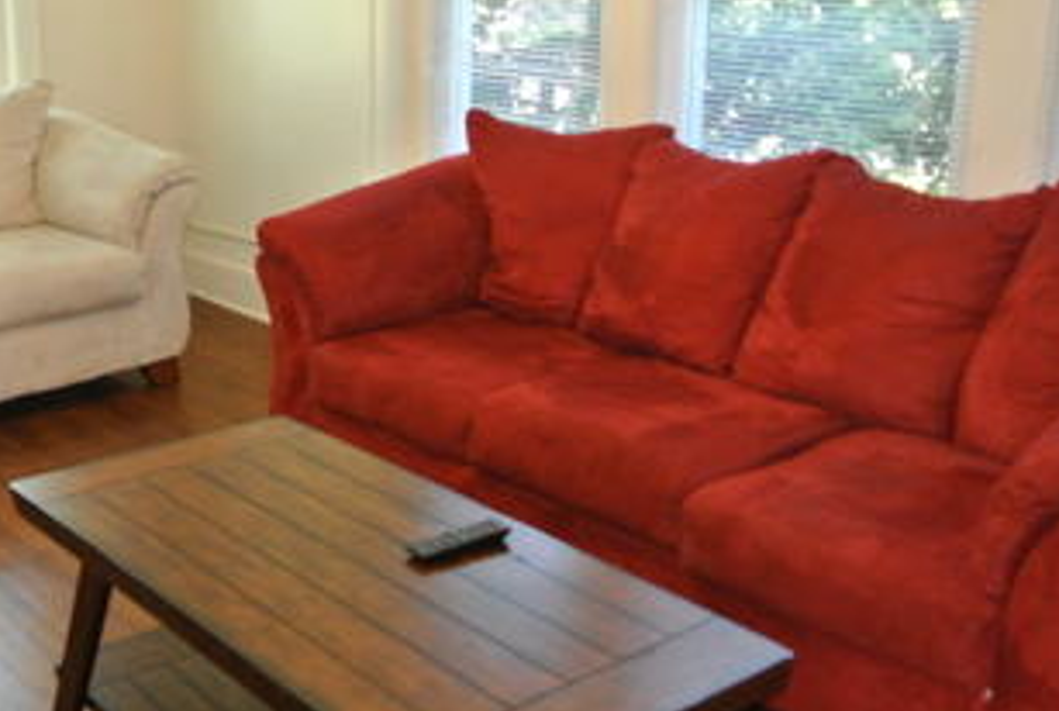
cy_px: 312
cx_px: 269
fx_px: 1326
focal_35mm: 45
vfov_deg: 30.0
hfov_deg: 42.2
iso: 900
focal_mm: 10
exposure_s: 1/60
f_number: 3.5
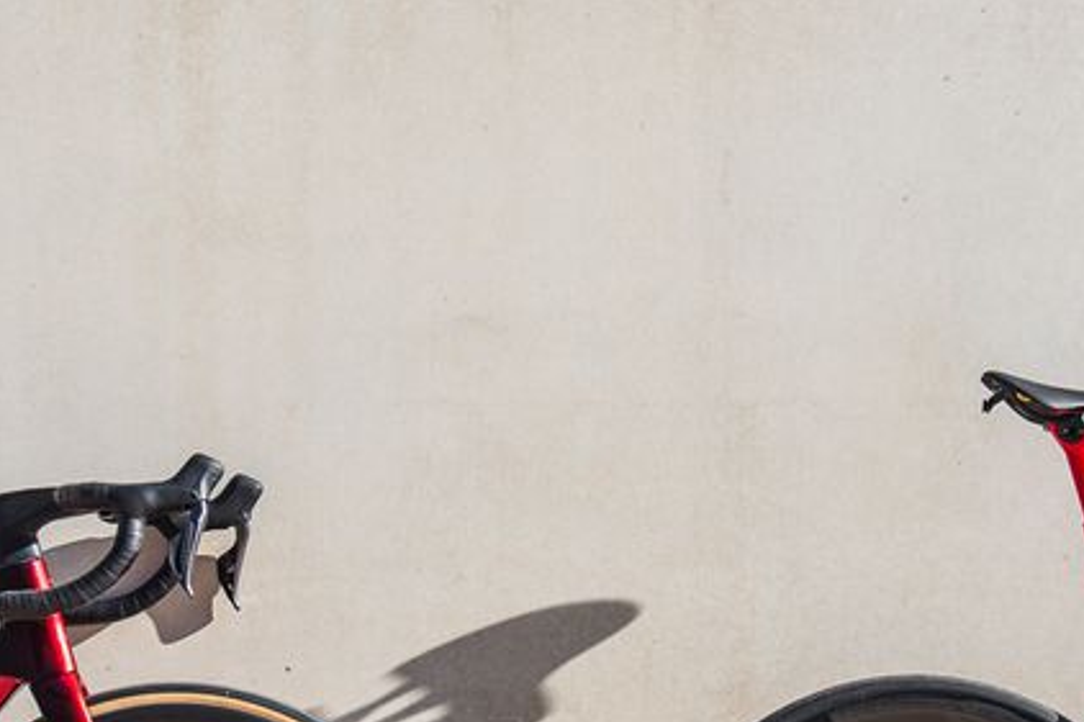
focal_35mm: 118
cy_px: 545
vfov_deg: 11.6
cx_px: 596
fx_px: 3552
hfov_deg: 17.4
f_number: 5.6
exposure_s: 1/1000
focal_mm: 40
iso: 200
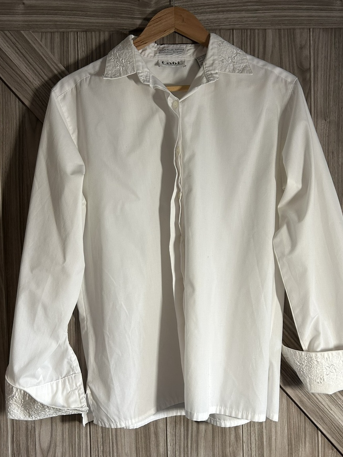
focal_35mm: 30
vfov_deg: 59.8
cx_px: 167
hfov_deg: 46.8
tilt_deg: -1.4
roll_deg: +0.8
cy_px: 251
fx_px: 396
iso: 125
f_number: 1.5
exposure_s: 1/120
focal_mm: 5.7
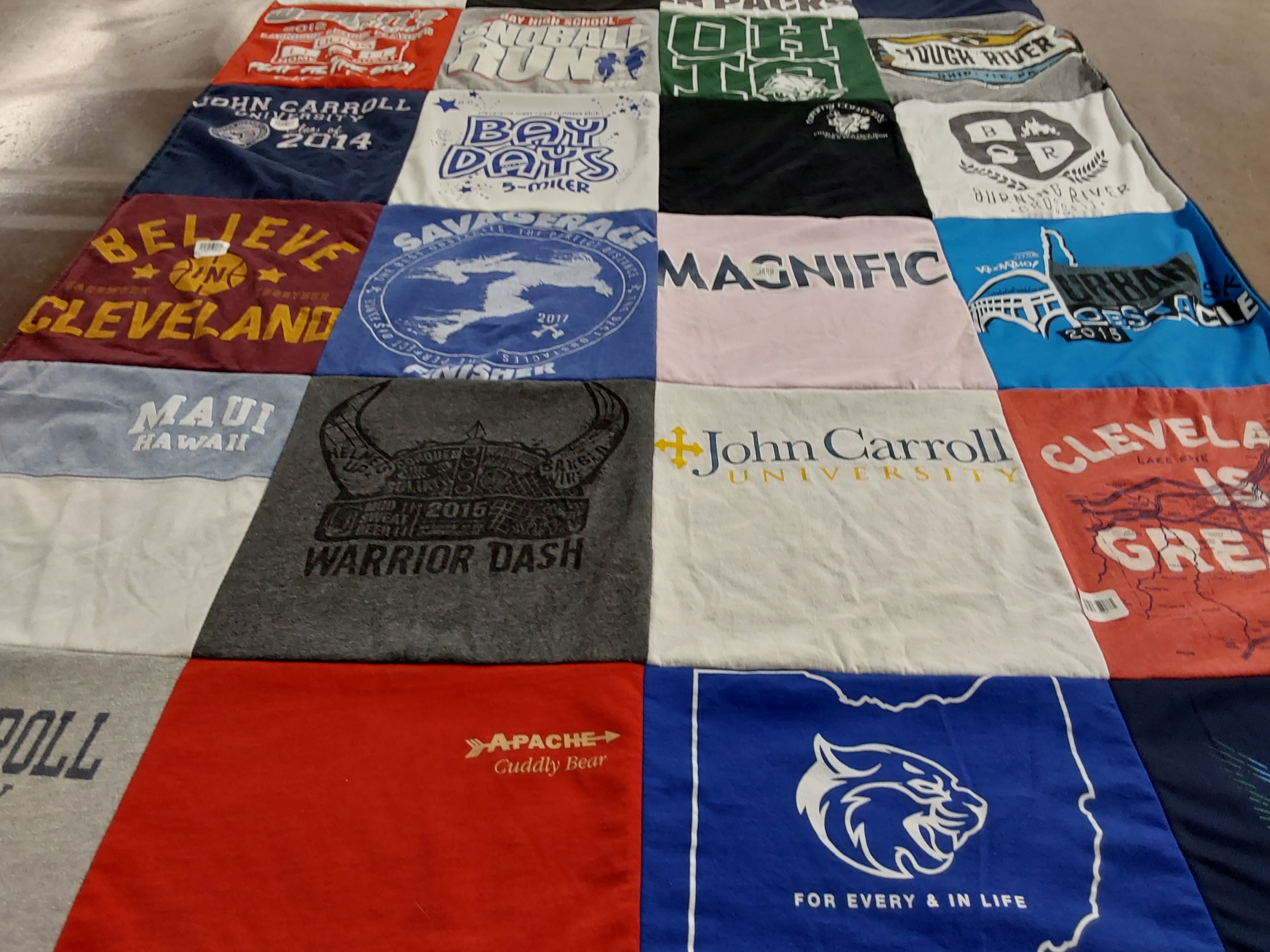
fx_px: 1027
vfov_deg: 49.7
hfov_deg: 63.4
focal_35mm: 28
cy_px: 476
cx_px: 635
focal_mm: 2.91
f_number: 1.9
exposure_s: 1/50
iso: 80
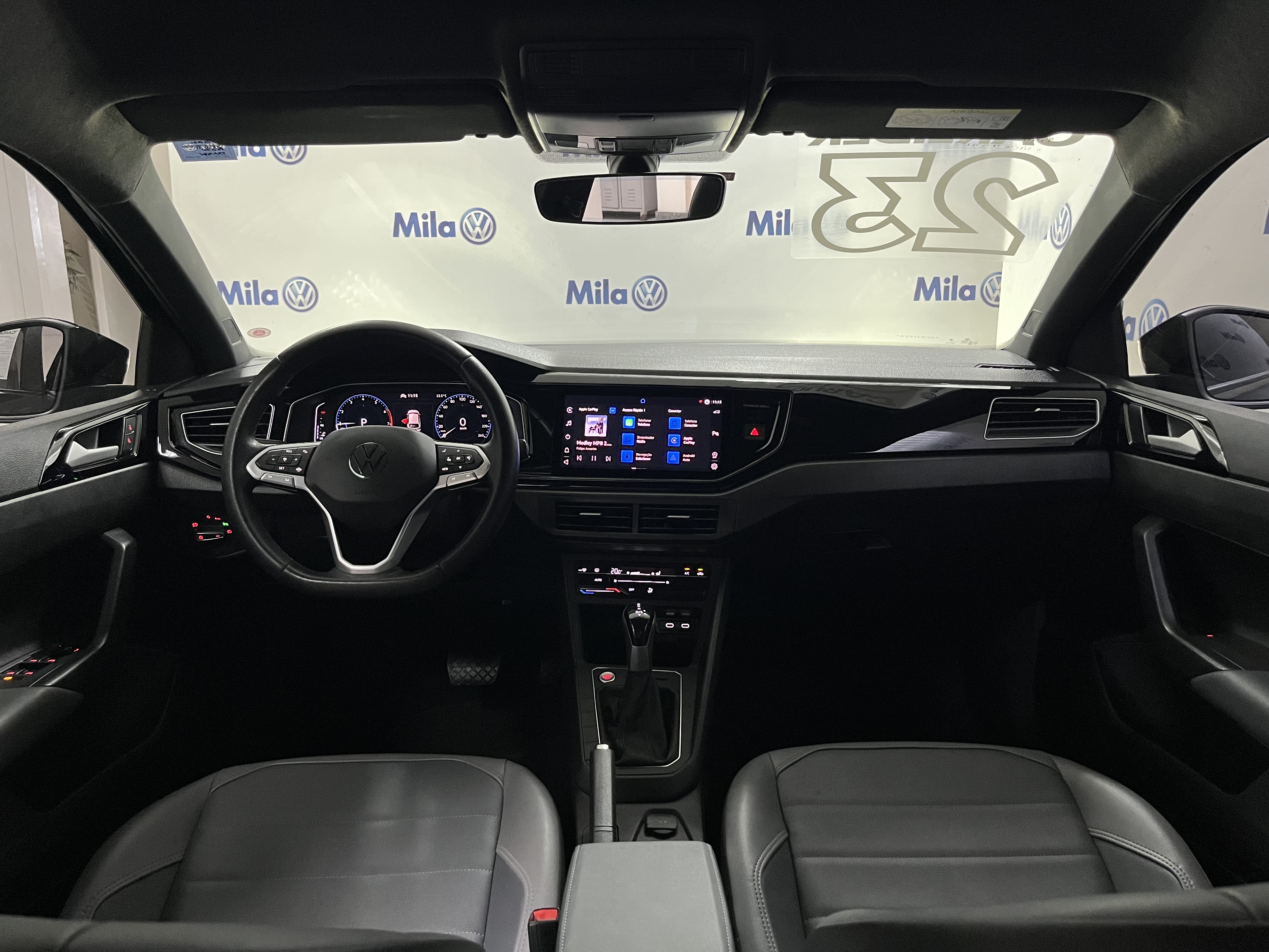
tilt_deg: -13.5
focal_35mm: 26
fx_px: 953
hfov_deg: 67.3
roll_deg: +0.5
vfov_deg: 53.1
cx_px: 634
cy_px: 476
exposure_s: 1/40
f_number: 1.6
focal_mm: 5.1
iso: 400
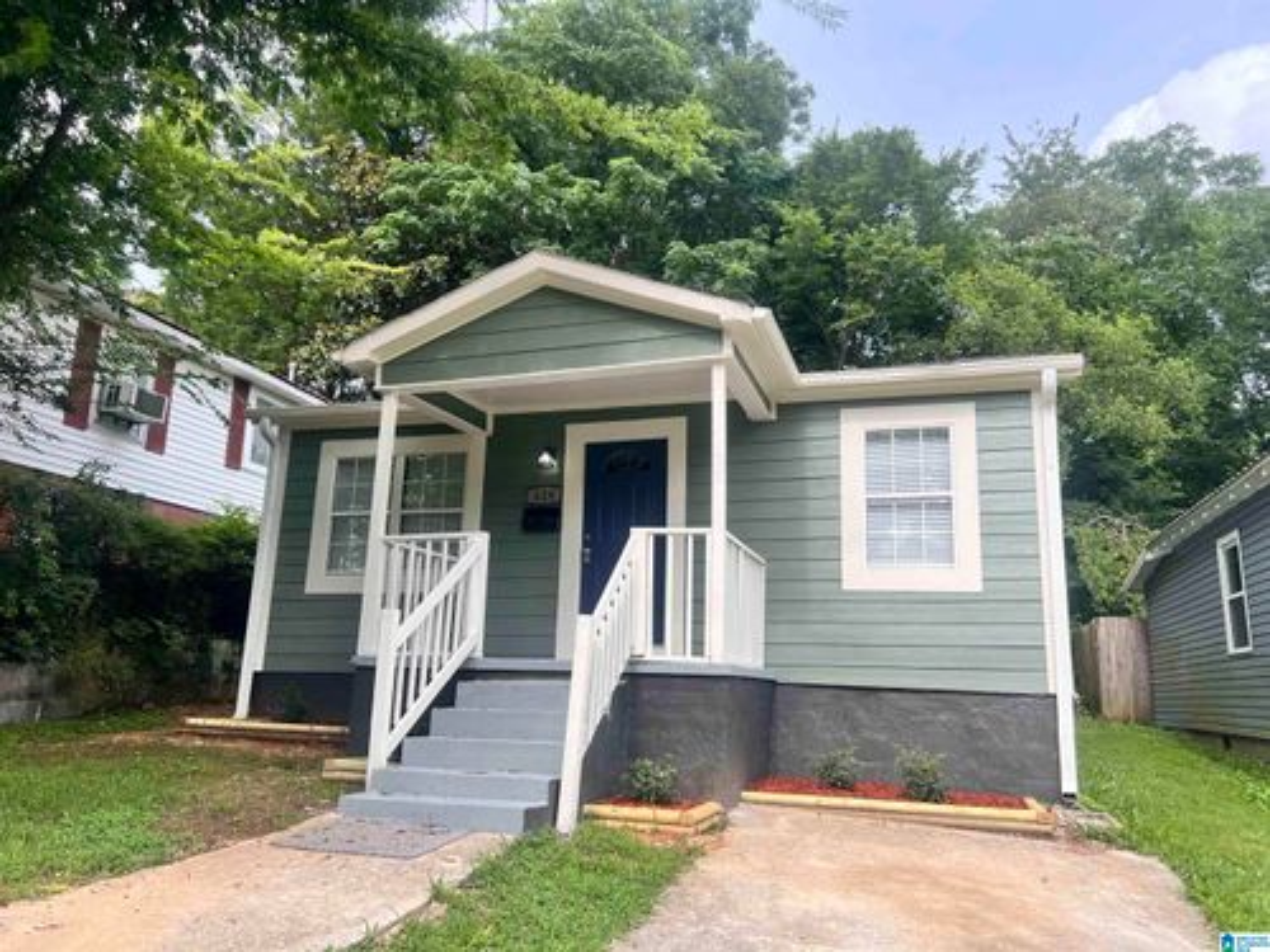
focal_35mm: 26
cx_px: 635
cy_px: 476
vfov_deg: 53.1
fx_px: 954
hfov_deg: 67.3
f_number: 1.5
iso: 50
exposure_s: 1/1361
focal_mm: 5.7
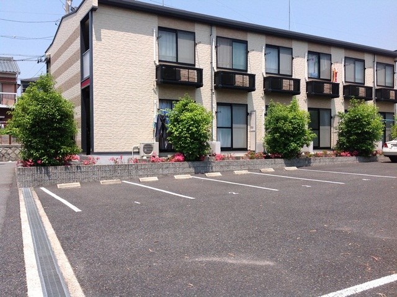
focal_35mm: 35
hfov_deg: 52.7
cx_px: 198
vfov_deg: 40.6
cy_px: 148
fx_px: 401
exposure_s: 1/1592
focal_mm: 4.28
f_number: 2.4
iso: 50
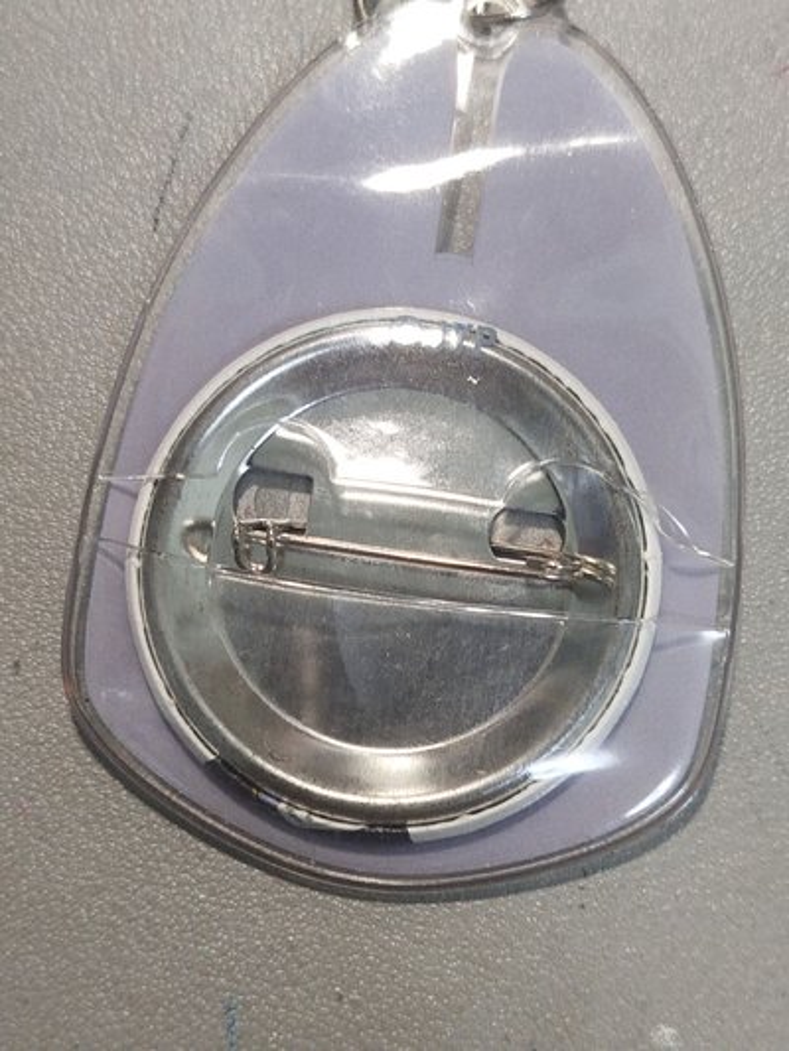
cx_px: 394
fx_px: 1458
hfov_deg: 30.3
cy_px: 526
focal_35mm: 48
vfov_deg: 39.6
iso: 160
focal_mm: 5.31
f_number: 1.7
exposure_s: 1/40
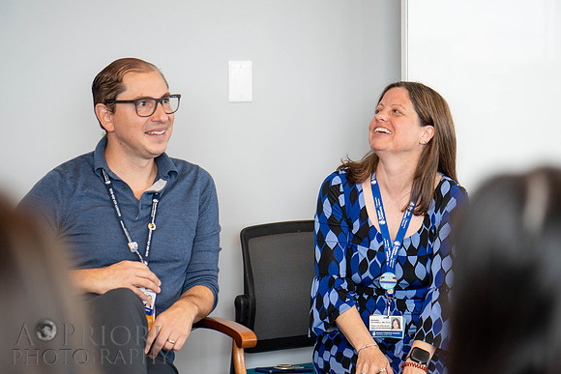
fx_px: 2008
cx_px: 327
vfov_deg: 10.7
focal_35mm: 129
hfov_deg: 15.9
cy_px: 202
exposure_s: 1/320
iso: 500
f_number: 1.8
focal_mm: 85
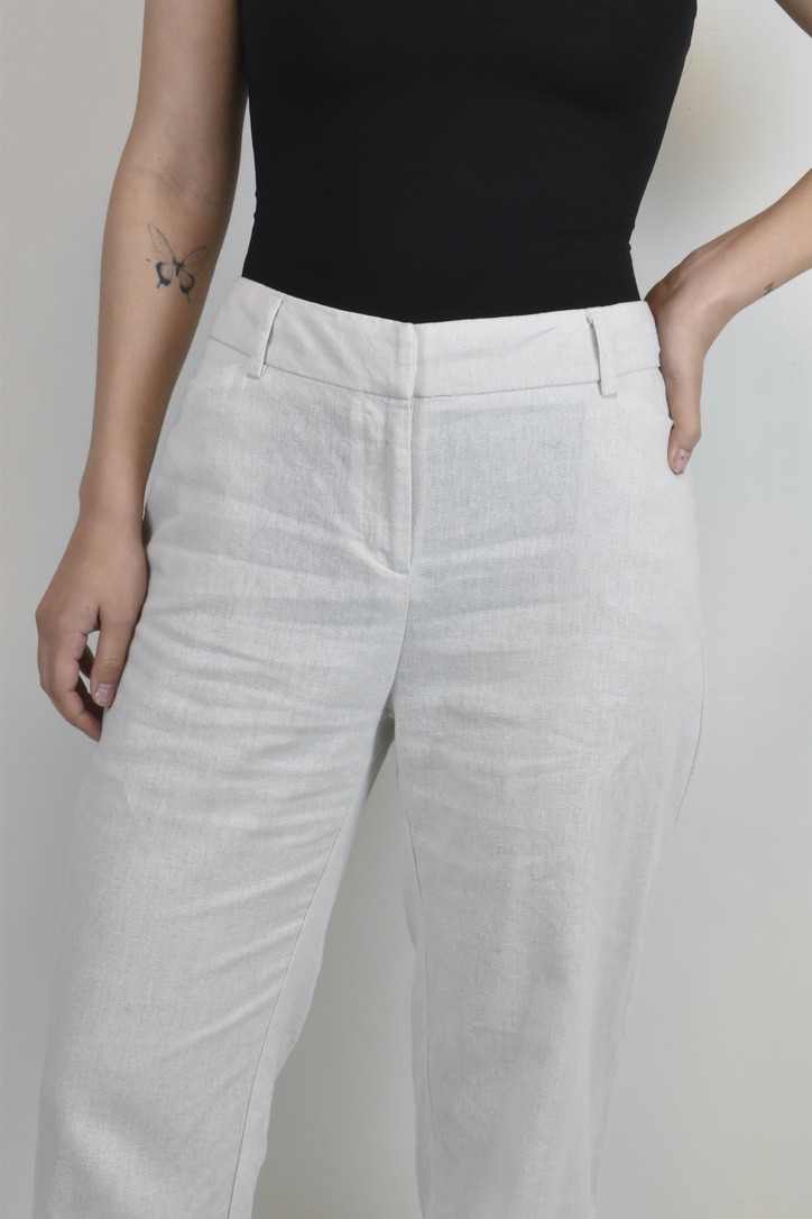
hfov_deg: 16.6
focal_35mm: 82
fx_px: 2791
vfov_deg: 24.6
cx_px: 406
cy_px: 610
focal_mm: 55
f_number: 18
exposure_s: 1/40
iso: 1600
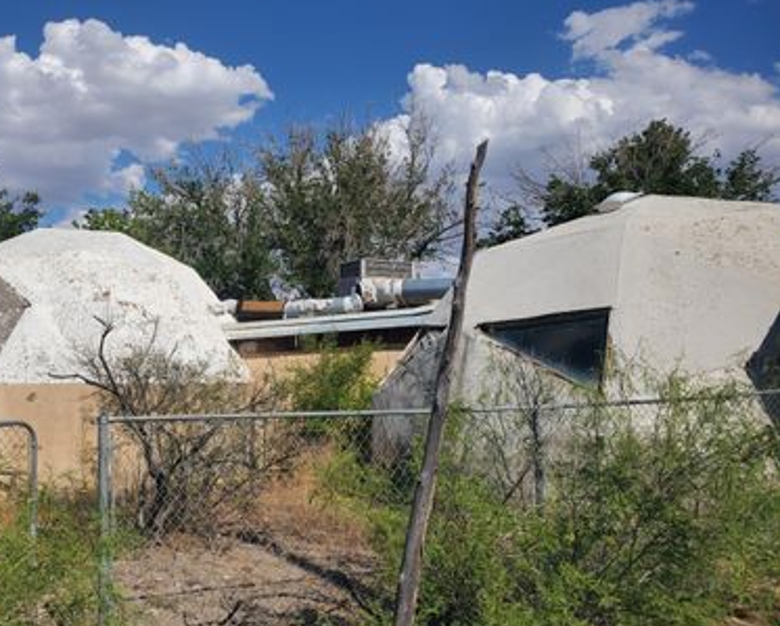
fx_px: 786
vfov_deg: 43.4
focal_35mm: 34
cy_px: 326
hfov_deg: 51.8
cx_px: 259
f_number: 2.4
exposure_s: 1/3427
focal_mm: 4.3
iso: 50
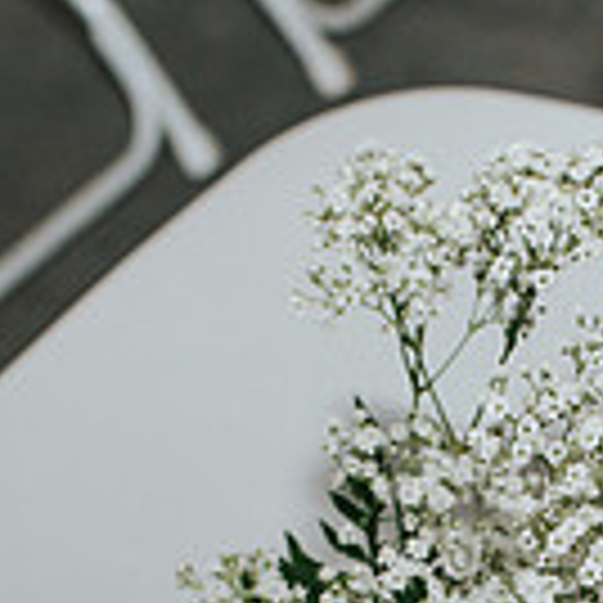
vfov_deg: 13.0
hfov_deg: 13.4
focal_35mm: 129
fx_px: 2542
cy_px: 832
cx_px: 544
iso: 1000
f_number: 4.5
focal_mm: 35
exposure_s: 1/200
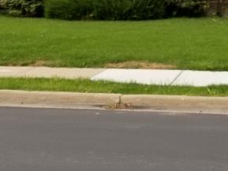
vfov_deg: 15.0
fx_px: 613
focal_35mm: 93
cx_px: 253
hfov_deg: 20.1
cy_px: -69
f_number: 1.7
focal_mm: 4.25
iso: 50
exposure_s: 1/1860
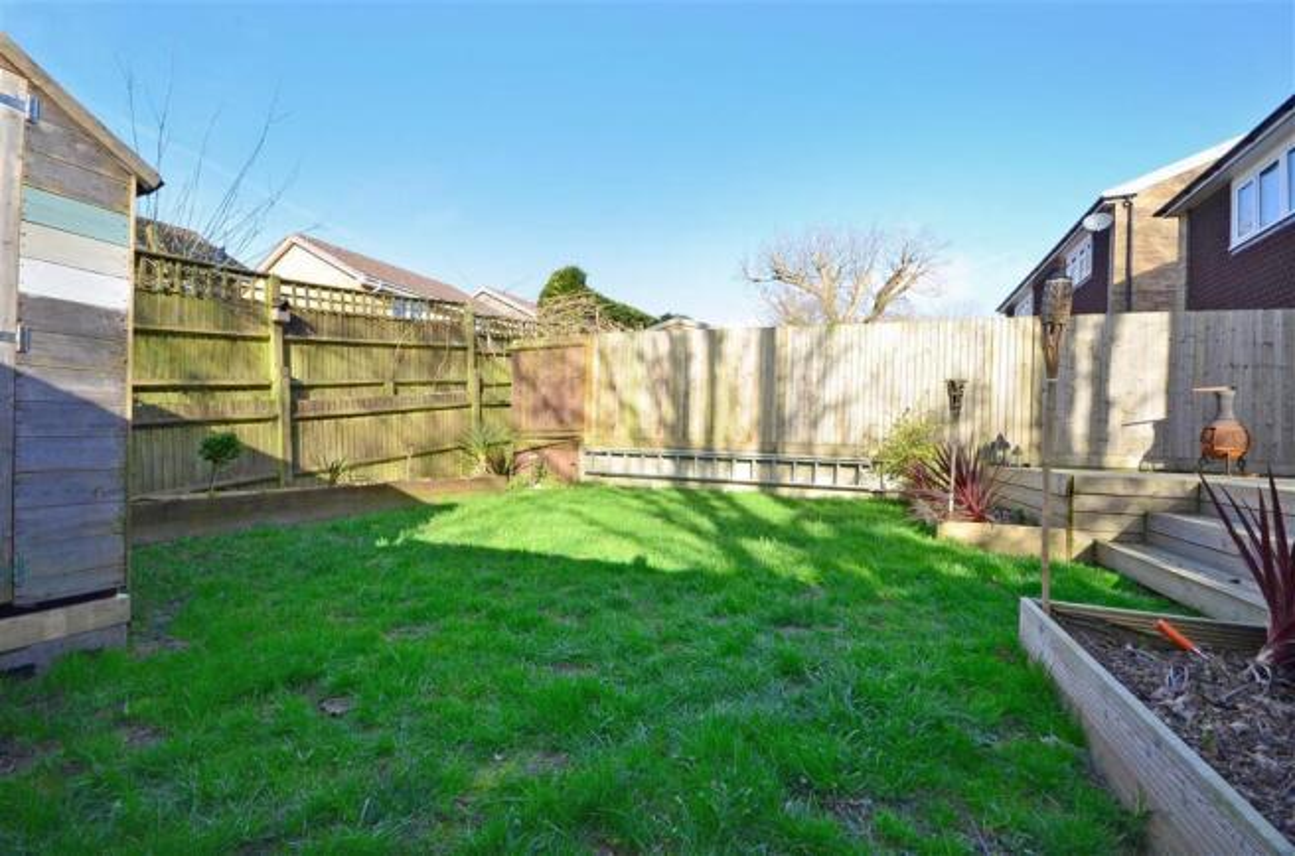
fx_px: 538
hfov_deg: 100.5
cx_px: 648
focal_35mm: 15
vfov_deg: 77.0
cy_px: 428
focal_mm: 10
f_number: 11
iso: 640
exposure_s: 1/100
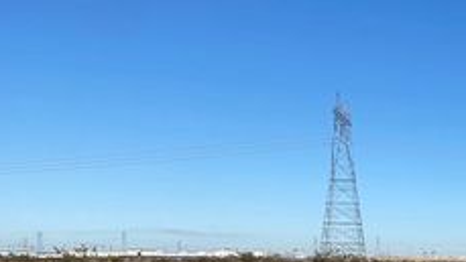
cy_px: 321
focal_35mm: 79
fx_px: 977
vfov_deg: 14.8
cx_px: 596
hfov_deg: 23.8
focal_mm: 4.25
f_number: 1.8
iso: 32
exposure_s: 1/5495
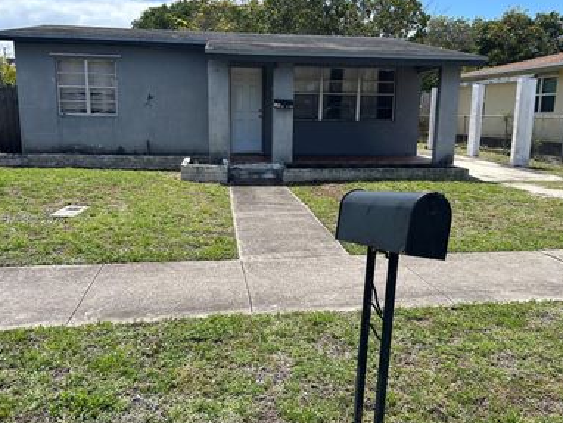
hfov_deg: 53.9
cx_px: 290
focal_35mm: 34
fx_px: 553
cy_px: 220
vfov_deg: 41.8
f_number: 1.5
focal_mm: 5.7
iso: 50
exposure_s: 1/3968
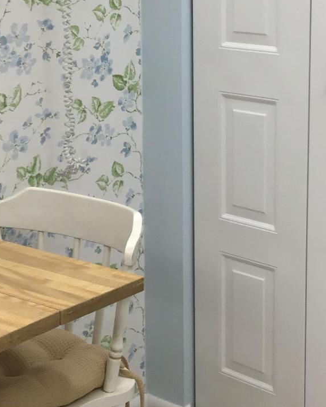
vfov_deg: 22.6
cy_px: 108
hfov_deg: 18.3
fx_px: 1013
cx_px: 190
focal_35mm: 84
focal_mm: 3.3
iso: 32
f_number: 2.4
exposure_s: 1/60
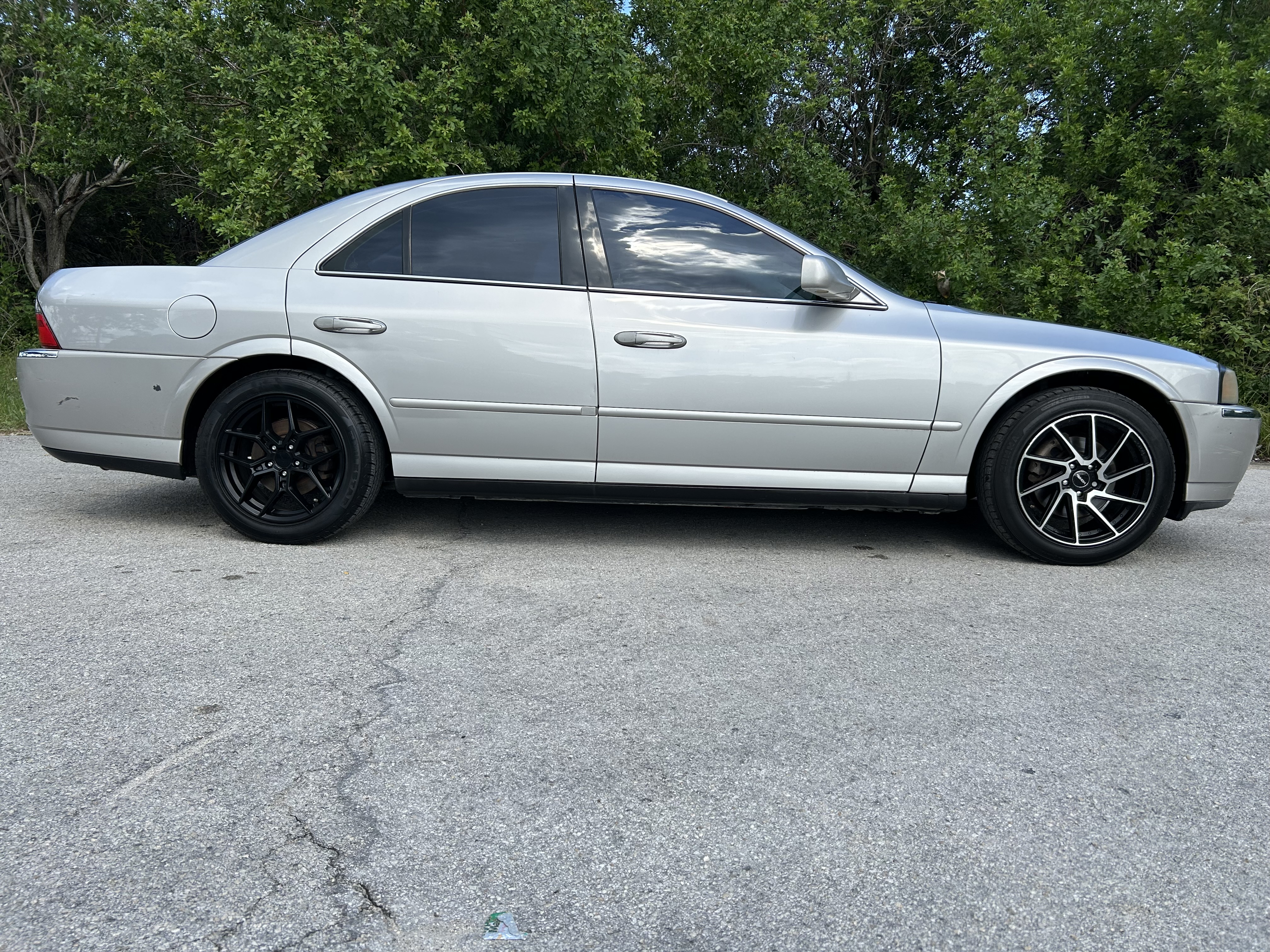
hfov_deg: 67.3
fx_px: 954
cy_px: 476
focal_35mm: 26
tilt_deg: -7.7
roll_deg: +0.7
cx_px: 635
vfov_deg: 53.1
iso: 50
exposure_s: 1/1838
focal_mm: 5.7
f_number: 1.5
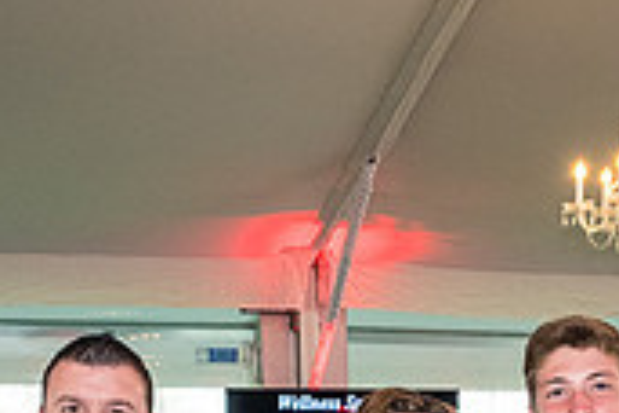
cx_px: 431
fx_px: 1805
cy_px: 694
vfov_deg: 12.2
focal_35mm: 105
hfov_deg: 19.4
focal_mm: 20.5
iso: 1600
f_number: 5.6
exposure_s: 1/80
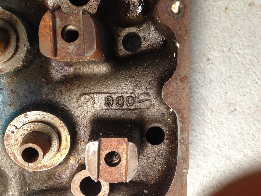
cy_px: 98
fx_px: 264
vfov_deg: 40.7
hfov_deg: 52.6
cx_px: 130
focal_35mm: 35
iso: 160
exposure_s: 1/20
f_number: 2.4
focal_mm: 4.28
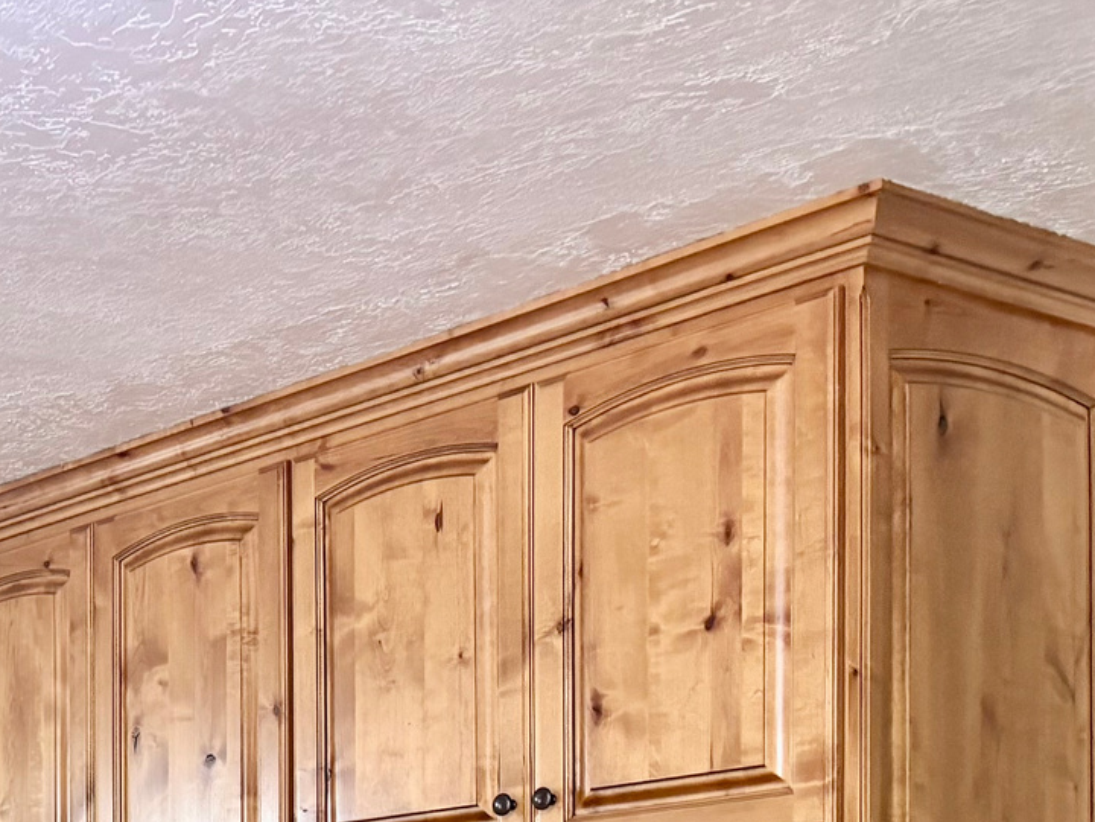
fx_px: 2341
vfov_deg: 18.1
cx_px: -359
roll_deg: +1.0
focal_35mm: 74
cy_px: 1160
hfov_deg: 23.1
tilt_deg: -0.6
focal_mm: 5.96
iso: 250
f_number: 1.6
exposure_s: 1/60
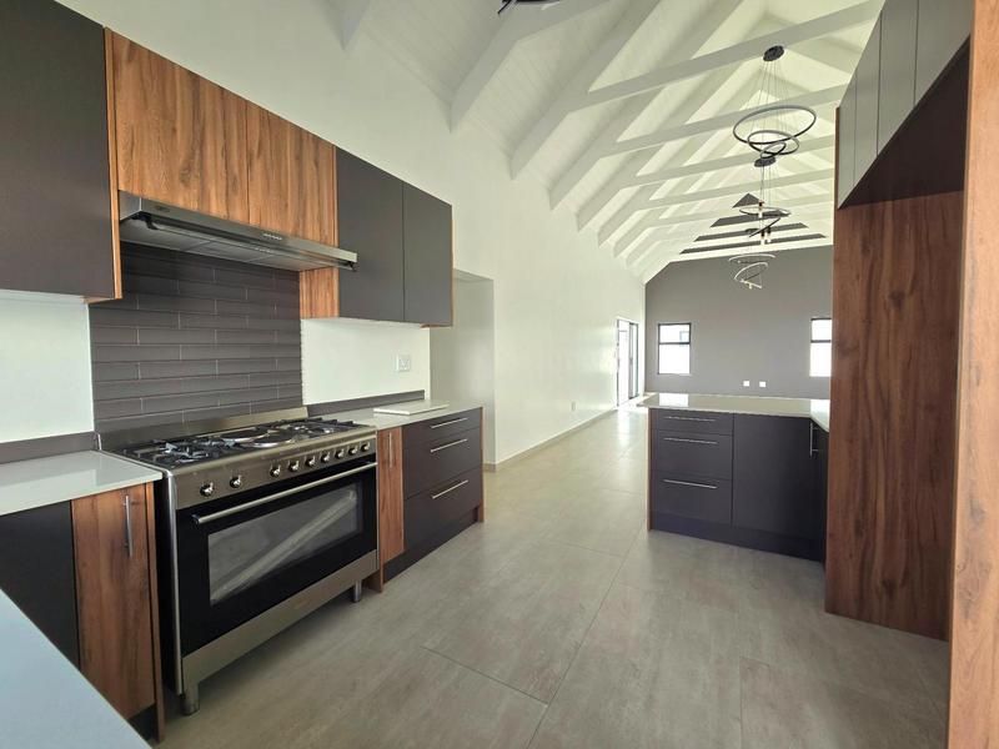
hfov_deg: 106.2
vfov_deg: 89.9
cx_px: 500
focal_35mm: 13
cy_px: 374
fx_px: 375
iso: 50
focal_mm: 2.2
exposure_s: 1/120
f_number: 2.2
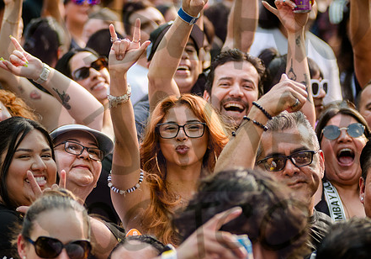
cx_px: 207
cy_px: 105
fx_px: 2081
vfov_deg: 7.1
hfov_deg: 10.2
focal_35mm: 199
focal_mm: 112
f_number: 3.2
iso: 400
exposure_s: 1/500
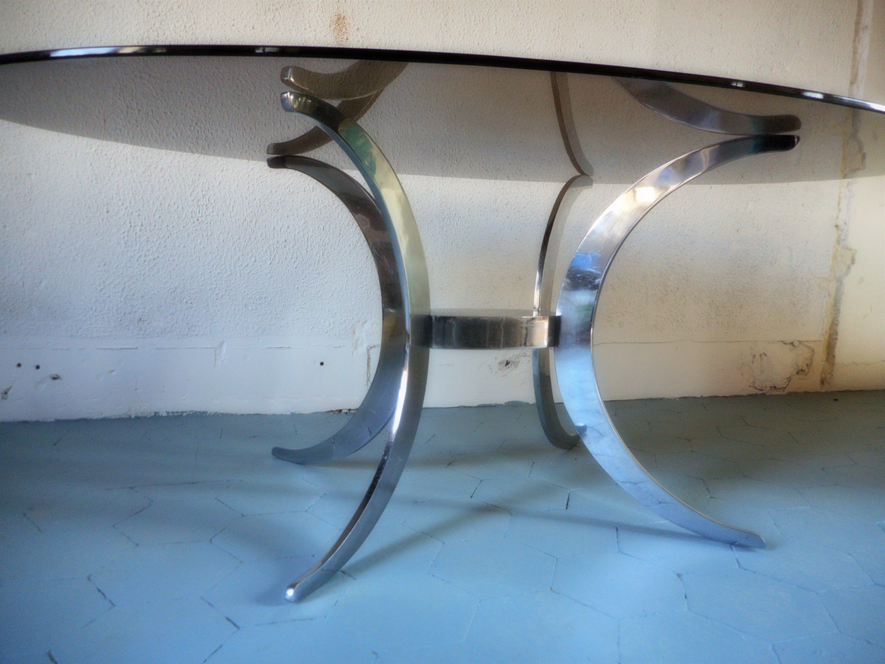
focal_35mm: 25
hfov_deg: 69.4
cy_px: 332
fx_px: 639
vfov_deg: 54.9
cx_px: 442
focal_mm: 4.5
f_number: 3.7
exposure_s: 1/30
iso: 320
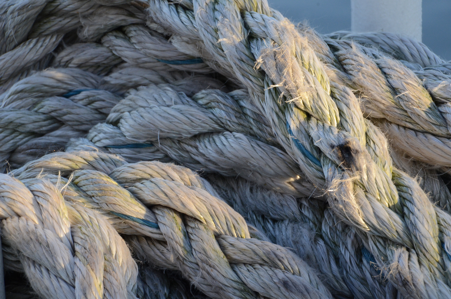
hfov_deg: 7.4
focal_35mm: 278
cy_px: 150
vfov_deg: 4.9
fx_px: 3469
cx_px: 226
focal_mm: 185
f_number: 16
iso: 800
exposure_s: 1/100
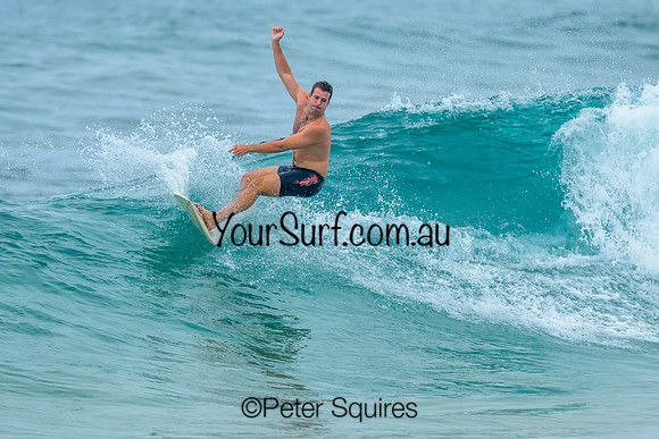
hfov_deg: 2.2
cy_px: 192
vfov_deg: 1.4
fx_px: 17377
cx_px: 359
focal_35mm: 949
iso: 1600
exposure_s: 1/2500
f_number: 6.3
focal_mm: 800
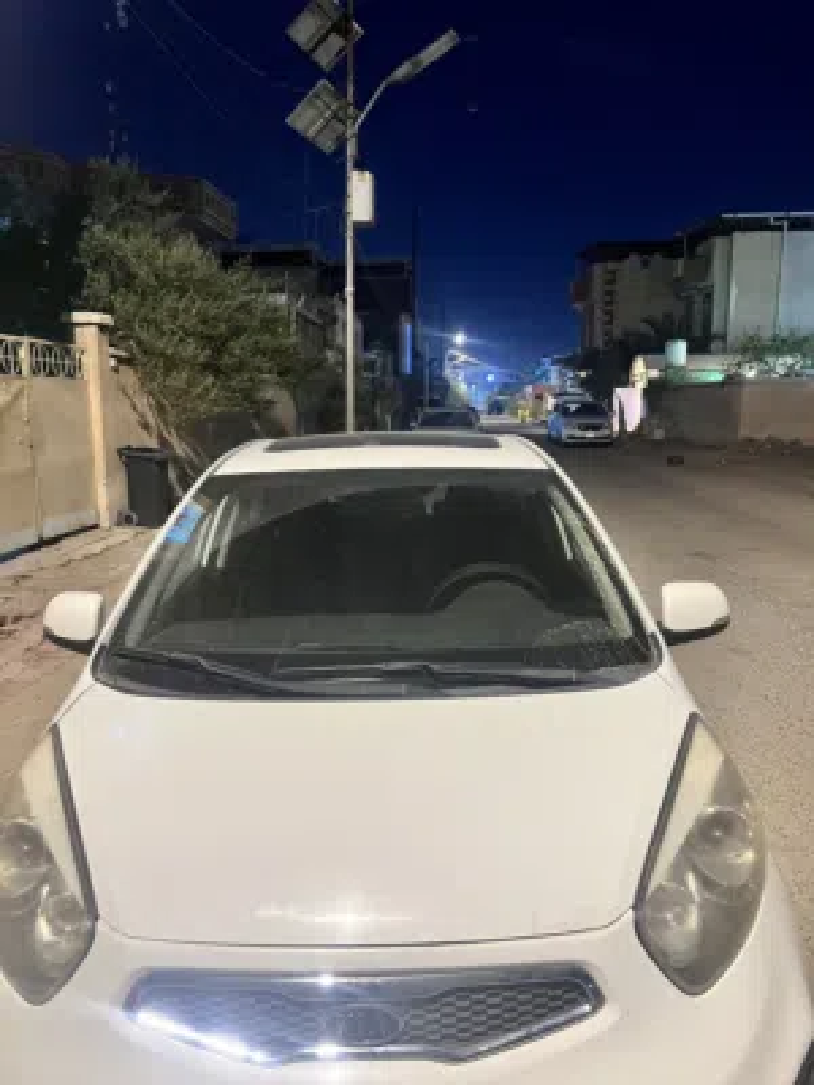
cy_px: 542
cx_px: 407
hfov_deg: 53.1
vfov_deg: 67.3
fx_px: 815
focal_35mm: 26
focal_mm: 5.7
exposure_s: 1/50
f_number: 1.5
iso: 400
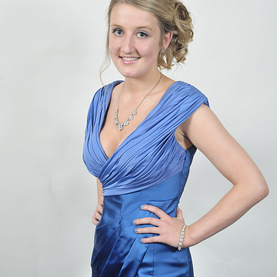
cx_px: 138
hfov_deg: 16.9
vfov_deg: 16.9
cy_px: 124
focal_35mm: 103
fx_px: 932
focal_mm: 80
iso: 1000
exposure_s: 1/160
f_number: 7.1
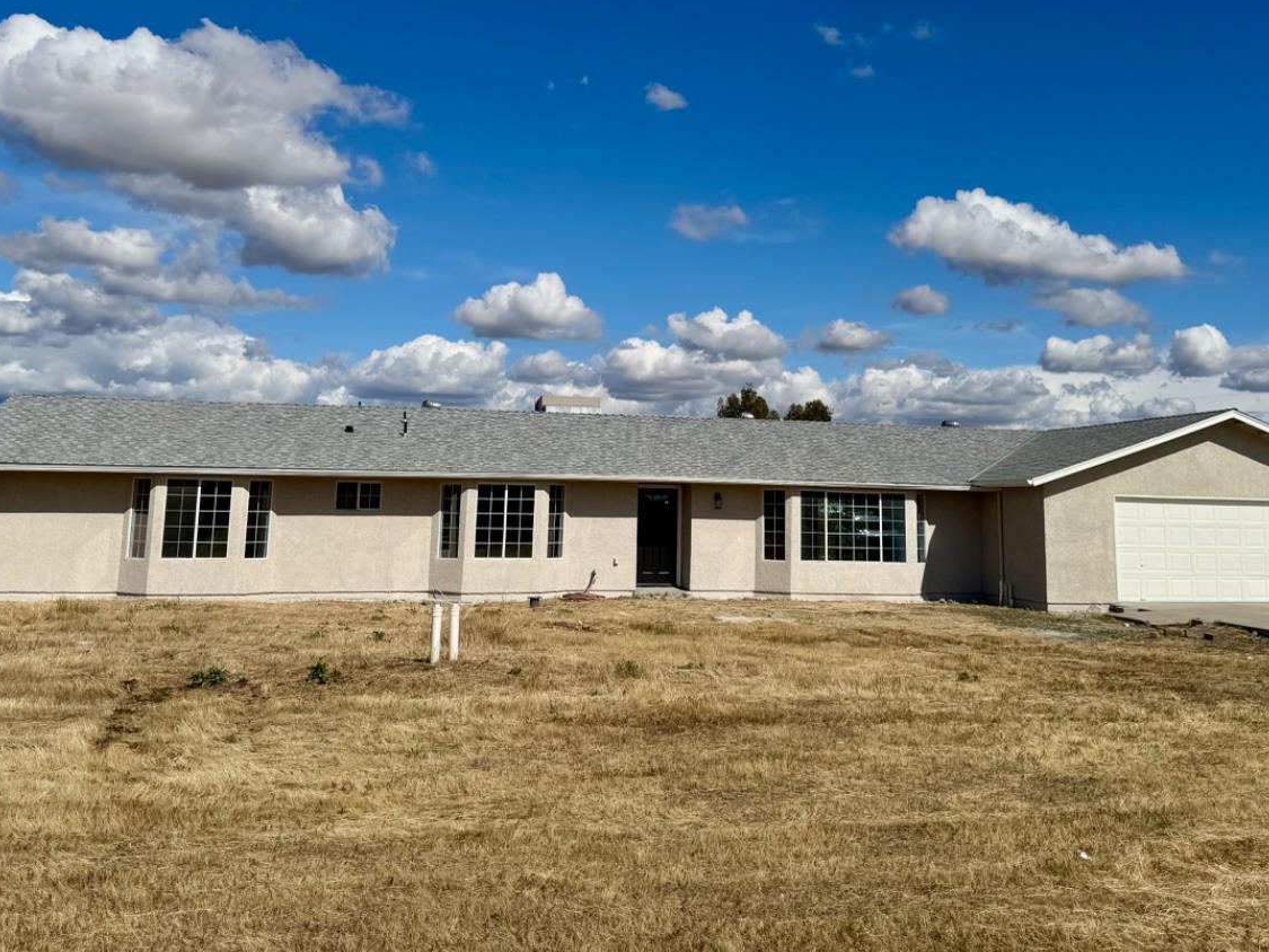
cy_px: 323
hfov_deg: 56.8
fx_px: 1173
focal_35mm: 32
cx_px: 671
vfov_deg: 43.6
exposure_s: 1/12346
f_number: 1.78
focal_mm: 6.76
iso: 80
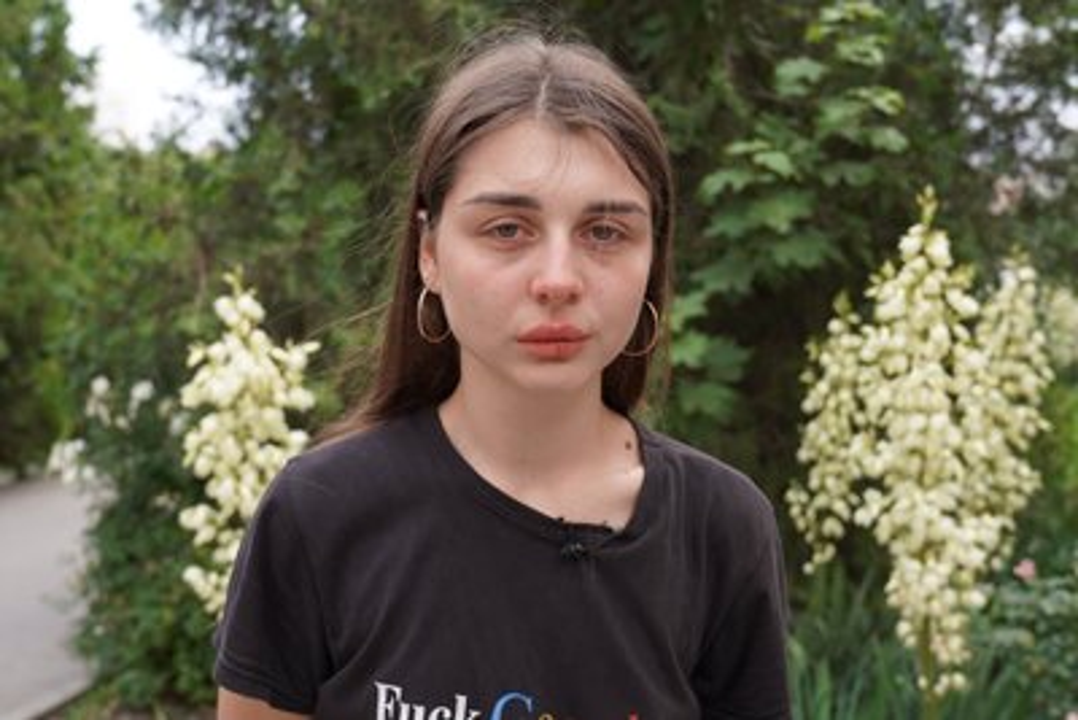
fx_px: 1258
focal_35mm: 42
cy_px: 360
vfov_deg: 31.9
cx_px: 539
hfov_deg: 46.4
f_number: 4
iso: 160
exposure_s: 1/160
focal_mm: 28
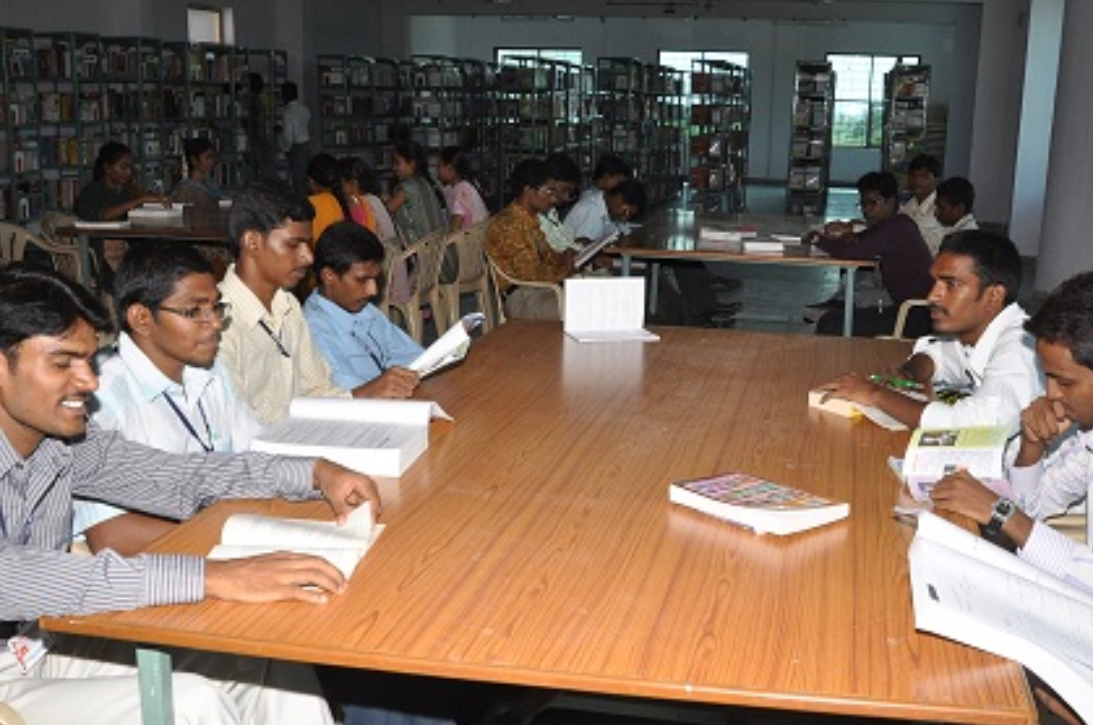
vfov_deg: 30.9
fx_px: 1304
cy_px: 472
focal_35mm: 43
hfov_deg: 45.5
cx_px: 587
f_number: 9
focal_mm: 20
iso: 400
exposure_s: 1/125
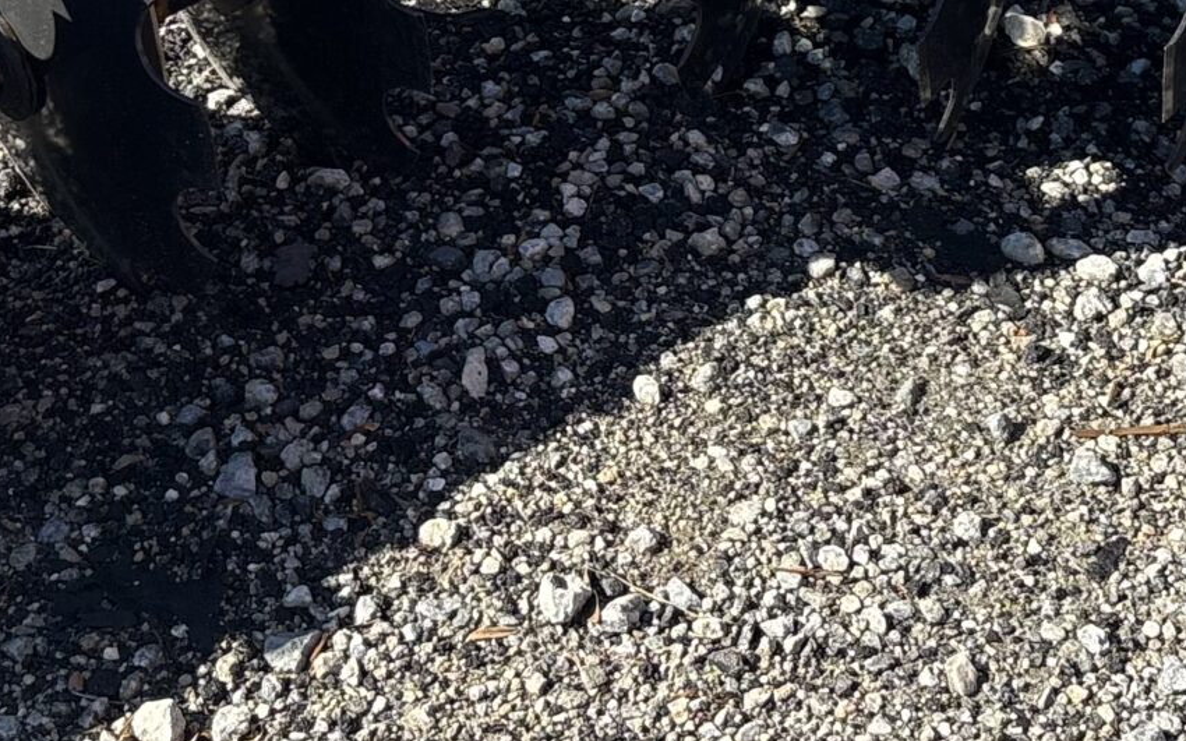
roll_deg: +2.9
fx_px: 2682
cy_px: -246
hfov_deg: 24.9
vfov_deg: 15.0
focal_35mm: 83
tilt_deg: -29.9
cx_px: 546
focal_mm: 5.96
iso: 50
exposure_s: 1/1016
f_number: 1.6
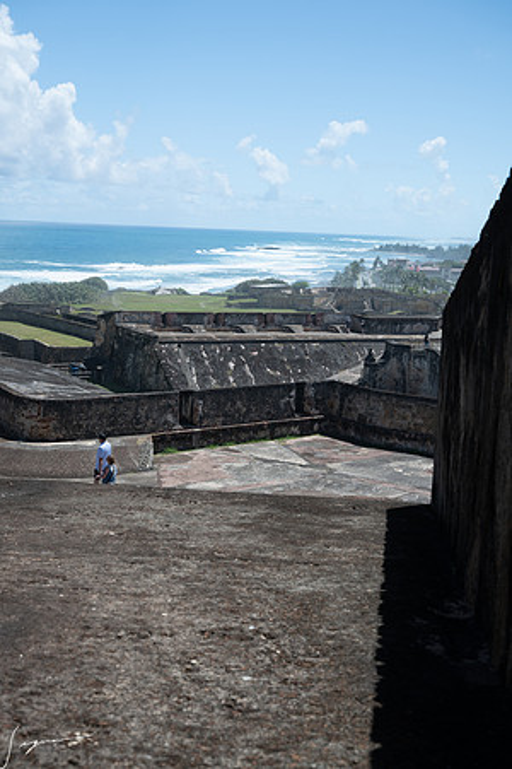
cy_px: 384
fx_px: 939
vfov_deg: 44.5
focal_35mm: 44
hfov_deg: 30.5
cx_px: 256
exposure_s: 1/125
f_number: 8
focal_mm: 44
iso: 80
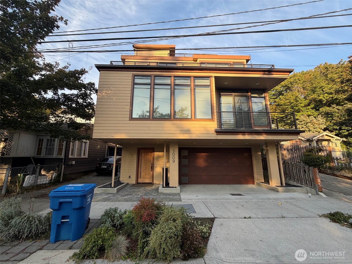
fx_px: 142
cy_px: 132
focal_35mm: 14
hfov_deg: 102.1
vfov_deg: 85.7
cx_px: 176
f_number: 2.2
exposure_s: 1/502
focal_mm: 2.22
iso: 64
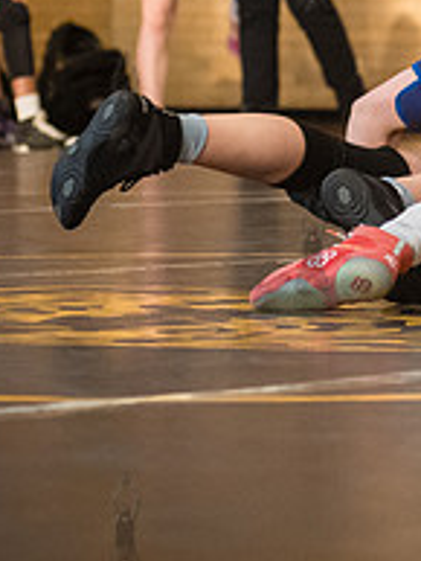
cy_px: 146
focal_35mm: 259
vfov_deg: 7.6
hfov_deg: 5.7
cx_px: 646
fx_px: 4195
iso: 5000
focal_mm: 80
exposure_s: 1/400
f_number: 3.5
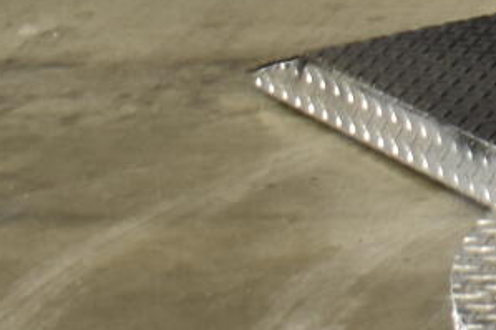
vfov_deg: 5.5
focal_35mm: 241
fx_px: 3318
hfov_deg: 7.8
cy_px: -497
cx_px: 1277
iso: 400
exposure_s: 1/25
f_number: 4
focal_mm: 24
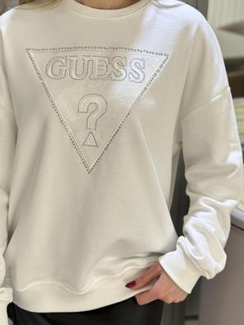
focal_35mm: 63
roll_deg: -1.5
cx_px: 101
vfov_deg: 30.7
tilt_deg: -19.2
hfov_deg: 23.3
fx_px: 592
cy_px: 151
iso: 80
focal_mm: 6.86
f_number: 1.78
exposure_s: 1/100
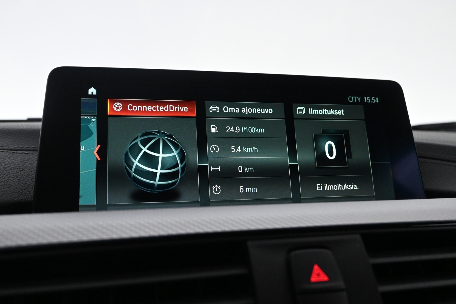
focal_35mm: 32
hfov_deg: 59.1
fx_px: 402
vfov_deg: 41.4
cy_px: 154
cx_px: 227
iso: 3200
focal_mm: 20.5
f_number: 4.5
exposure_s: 1/80
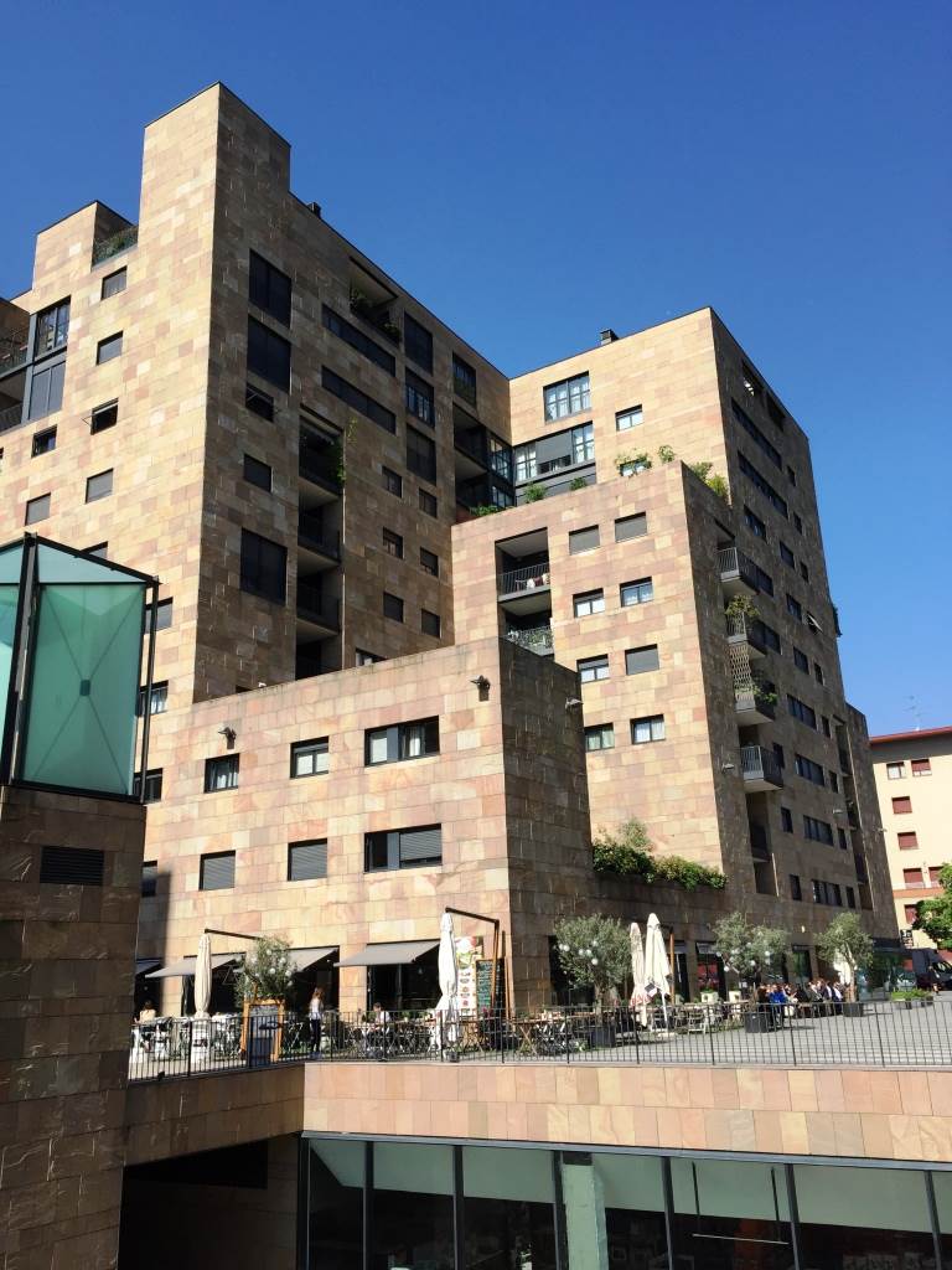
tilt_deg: +18.1
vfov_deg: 61.7
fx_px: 1063
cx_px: 476
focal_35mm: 29
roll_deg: +2.0
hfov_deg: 48.2
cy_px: 635
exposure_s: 1/1799
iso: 32
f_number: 2.2
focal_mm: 4.15
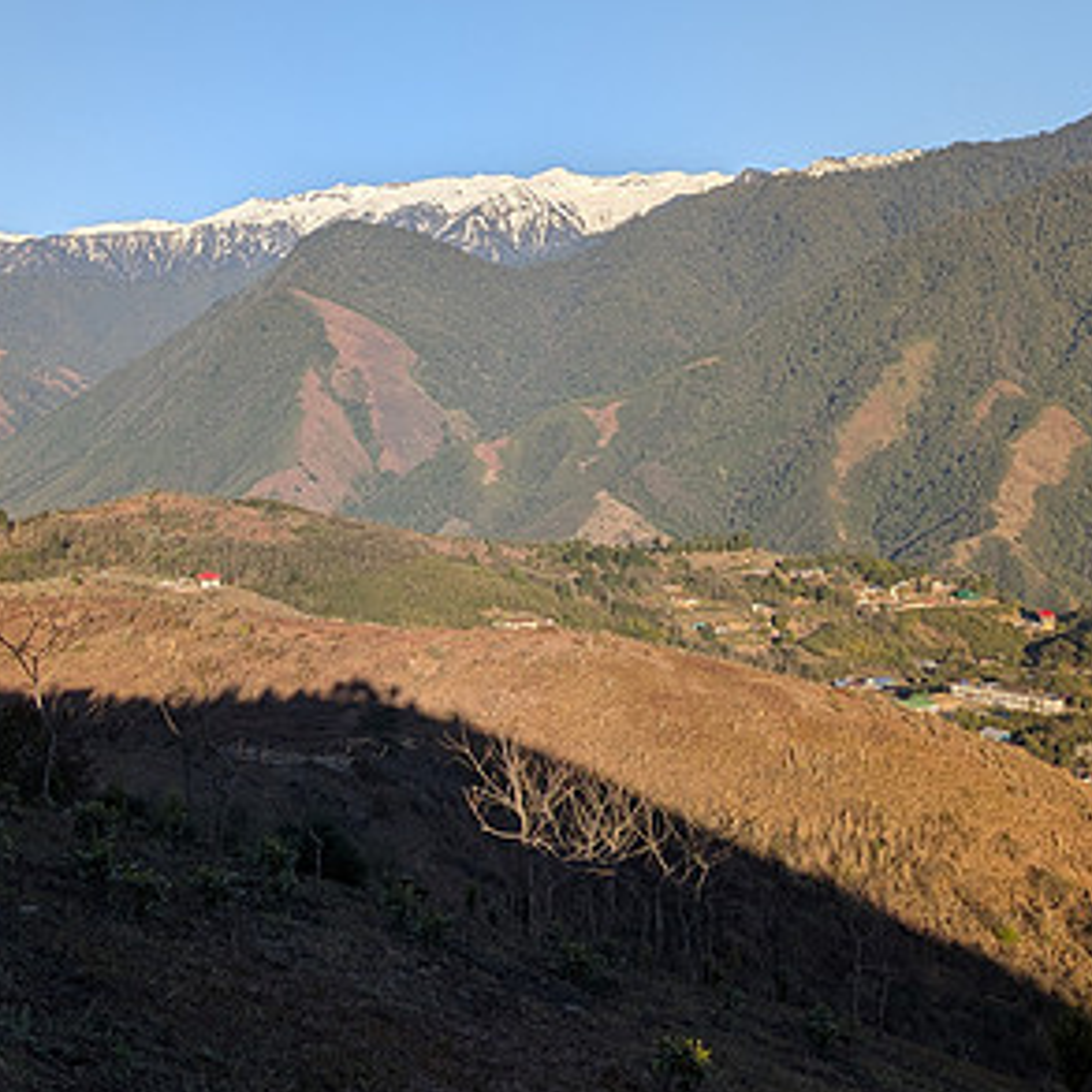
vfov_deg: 40.0
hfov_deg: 39.7
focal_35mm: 42
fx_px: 1499
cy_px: 568
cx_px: 391
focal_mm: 6.9
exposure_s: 1/1176
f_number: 1.68
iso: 17
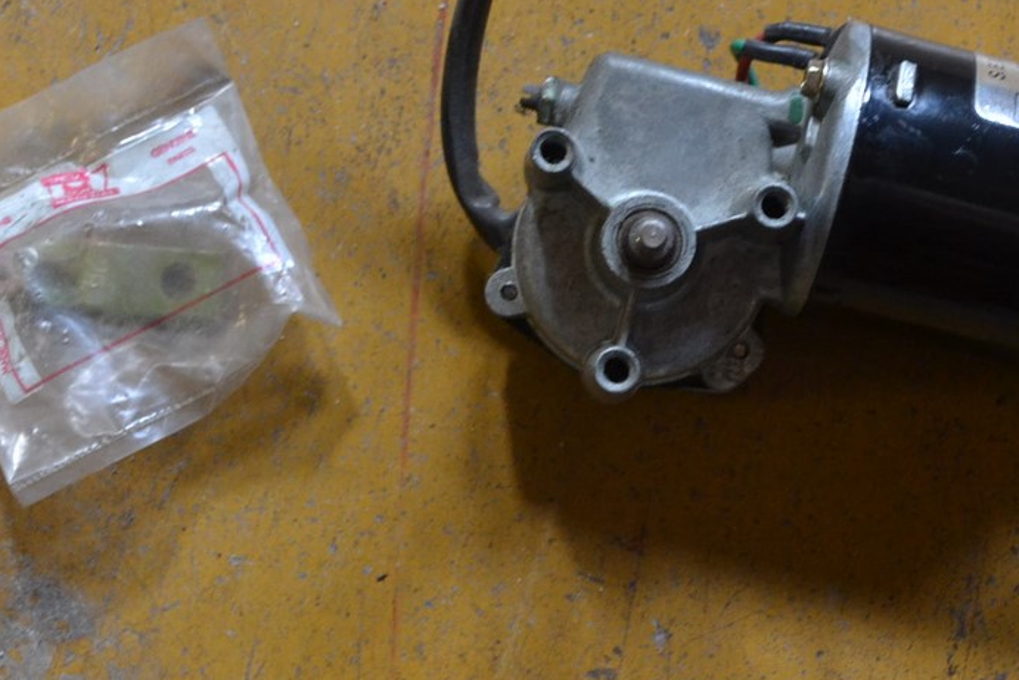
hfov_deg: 24.8
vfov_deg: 16.6
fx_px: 2321
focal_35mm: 82
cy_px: 199
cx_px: 528
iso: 1250
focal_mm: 28
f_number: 4.5
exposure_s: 1/60
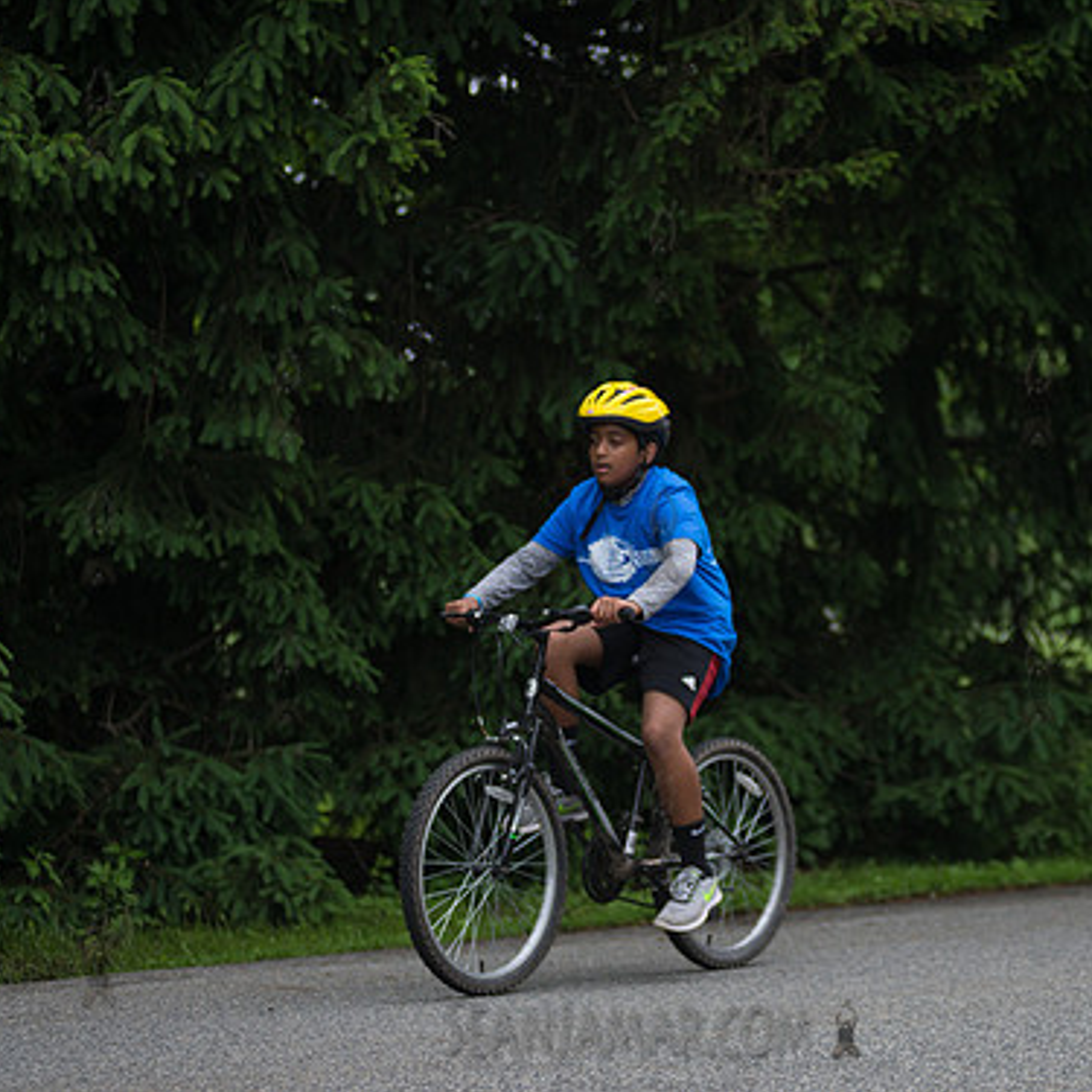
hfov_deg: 14.4
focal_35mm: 121
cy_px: 534
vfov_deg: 14.4
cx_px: 661
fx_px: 4319
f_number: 2.8
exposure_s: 1/800
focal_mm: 92
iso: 200
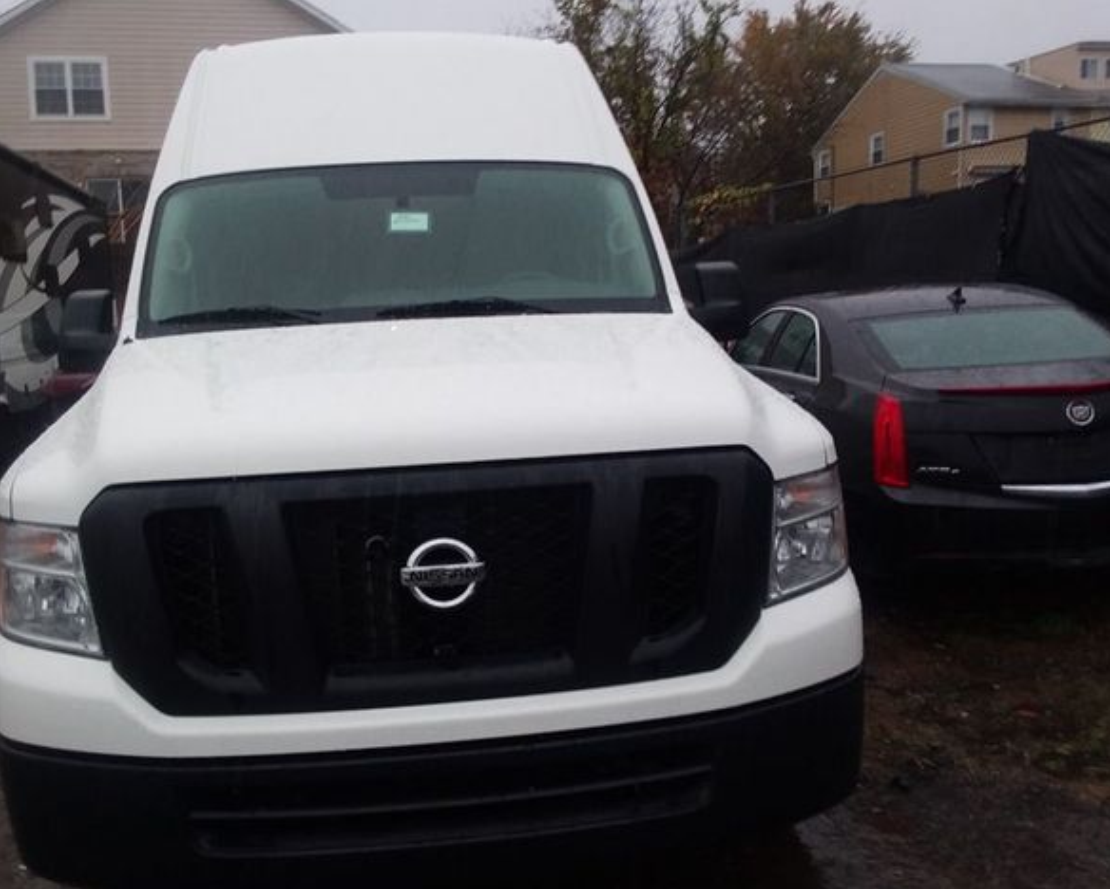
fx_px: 1019
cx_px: 513
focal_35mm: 31
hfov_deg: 57.1
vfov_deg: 47.2
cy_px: 452
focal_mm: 2.47
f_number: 1.9
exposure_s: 1/137
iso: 40
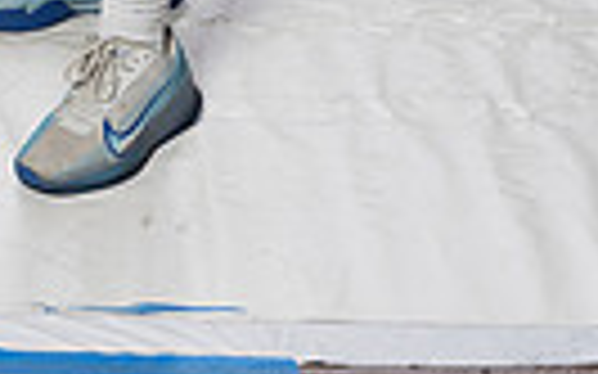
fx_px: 2639
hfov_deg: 12.9
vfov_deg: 7.5
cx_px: 94
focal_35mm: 162
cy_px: -581
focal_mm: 47
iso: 640
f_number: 8
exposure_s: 1/250
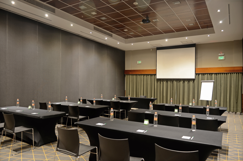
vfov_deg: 50.2
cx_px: 122
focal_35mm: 26
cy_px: 80
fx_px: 172
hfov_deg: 70.5
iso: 125
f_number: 2.8
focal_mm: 17
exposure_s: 1.6
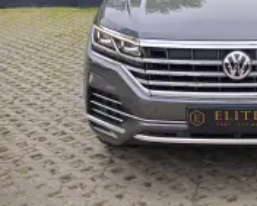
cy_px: 31
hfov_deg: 26.2
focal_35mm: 70
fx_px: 533
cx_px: 232
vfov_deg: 21.5
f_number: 1.4
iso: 50
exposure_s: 1/640
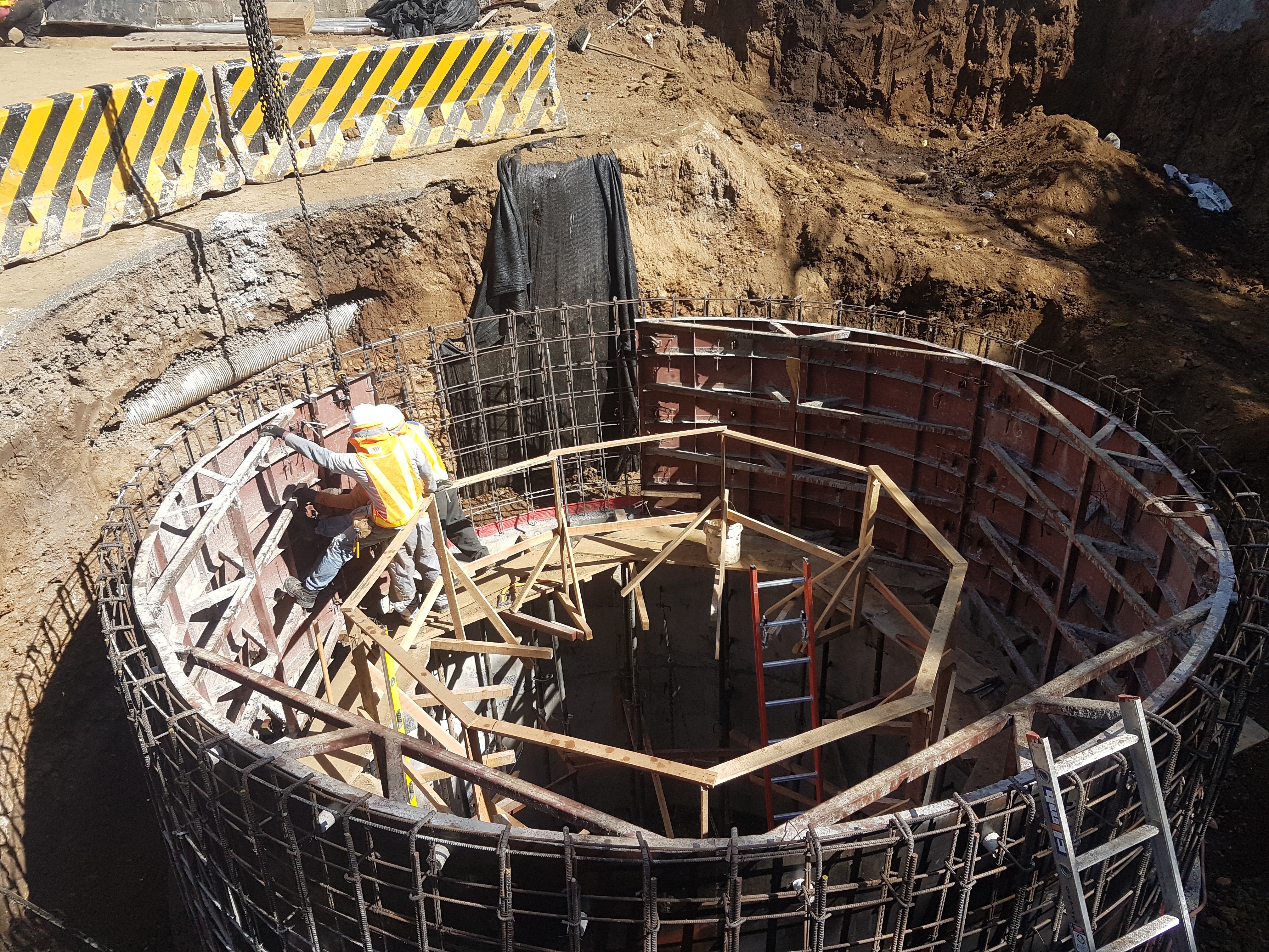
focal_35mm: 26
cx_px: 634
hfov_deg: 67.3
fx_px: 953
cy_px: 476
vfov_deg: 53.1
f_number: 1.7
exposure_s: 1/1308
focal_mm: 4.2
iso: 40
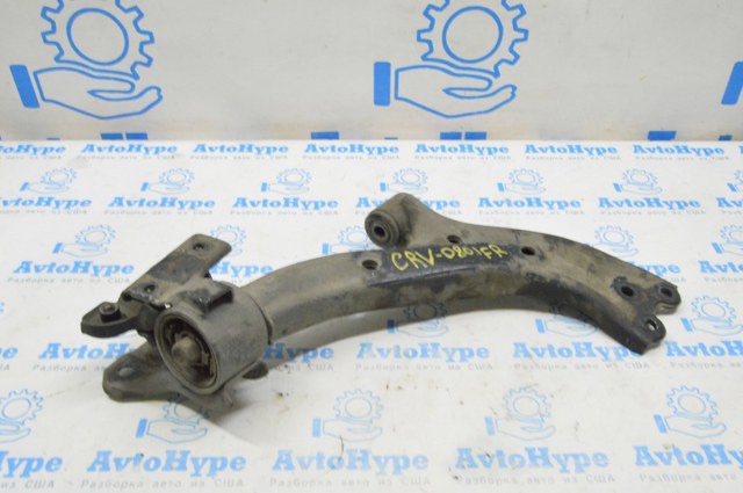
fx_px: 711
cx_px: 372
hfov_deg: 55.2
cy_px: 246
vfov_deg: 38.3
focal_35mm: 34
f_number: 20
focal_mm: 23
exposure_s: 1/15
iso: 6400
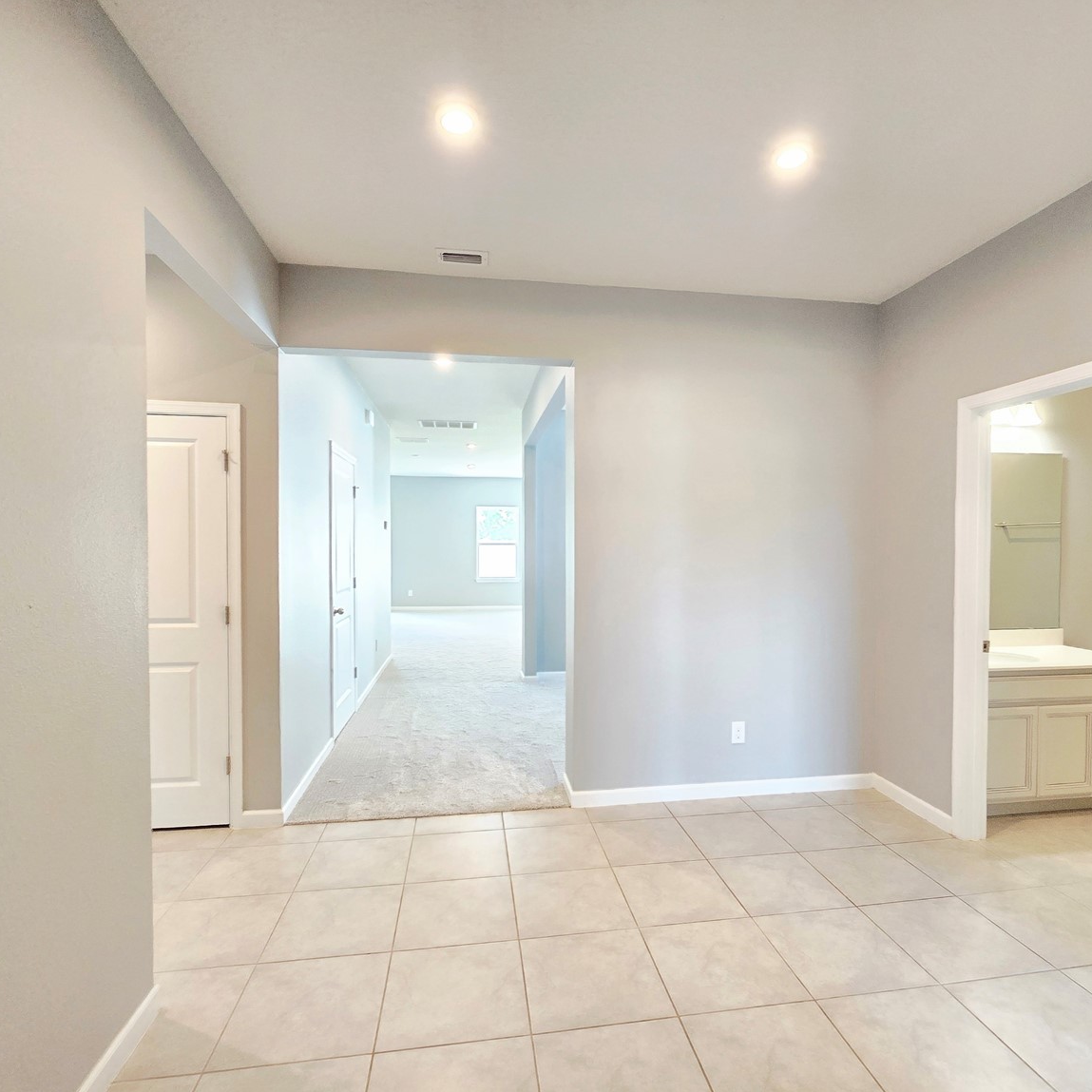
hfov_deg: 87.4
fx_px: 571
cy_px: 554
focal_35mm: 16
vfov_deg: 87.4
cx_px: 568
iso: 250
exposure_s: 1/60.2
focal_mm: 2.2
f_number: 2.2
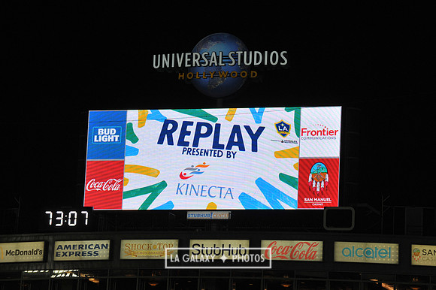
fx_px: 2118
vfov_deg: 7.8
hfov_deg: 11.8
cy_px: 145
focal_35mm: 175
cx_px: 218
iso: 1600
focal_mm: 175
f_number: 10
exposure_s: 1/400
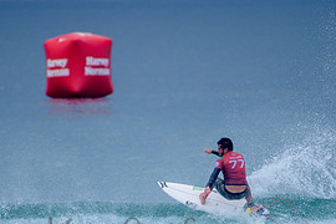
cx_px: 177
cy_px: 226
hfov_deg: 1.9
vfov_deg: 1.3
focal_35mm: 1075
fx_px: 10033
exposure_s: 1/2000
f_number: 5.6
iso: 250
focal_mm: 500
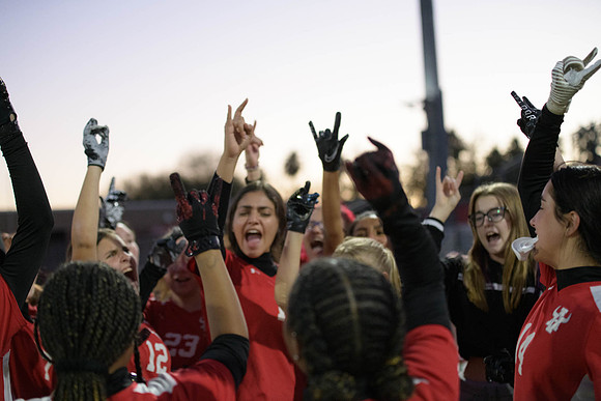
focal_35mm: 70
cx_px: 300
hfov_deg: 28.8
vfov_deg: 19.5
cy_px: 200
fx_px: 1169
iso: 4500
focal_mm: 70
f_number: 2.8
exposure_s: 1/640
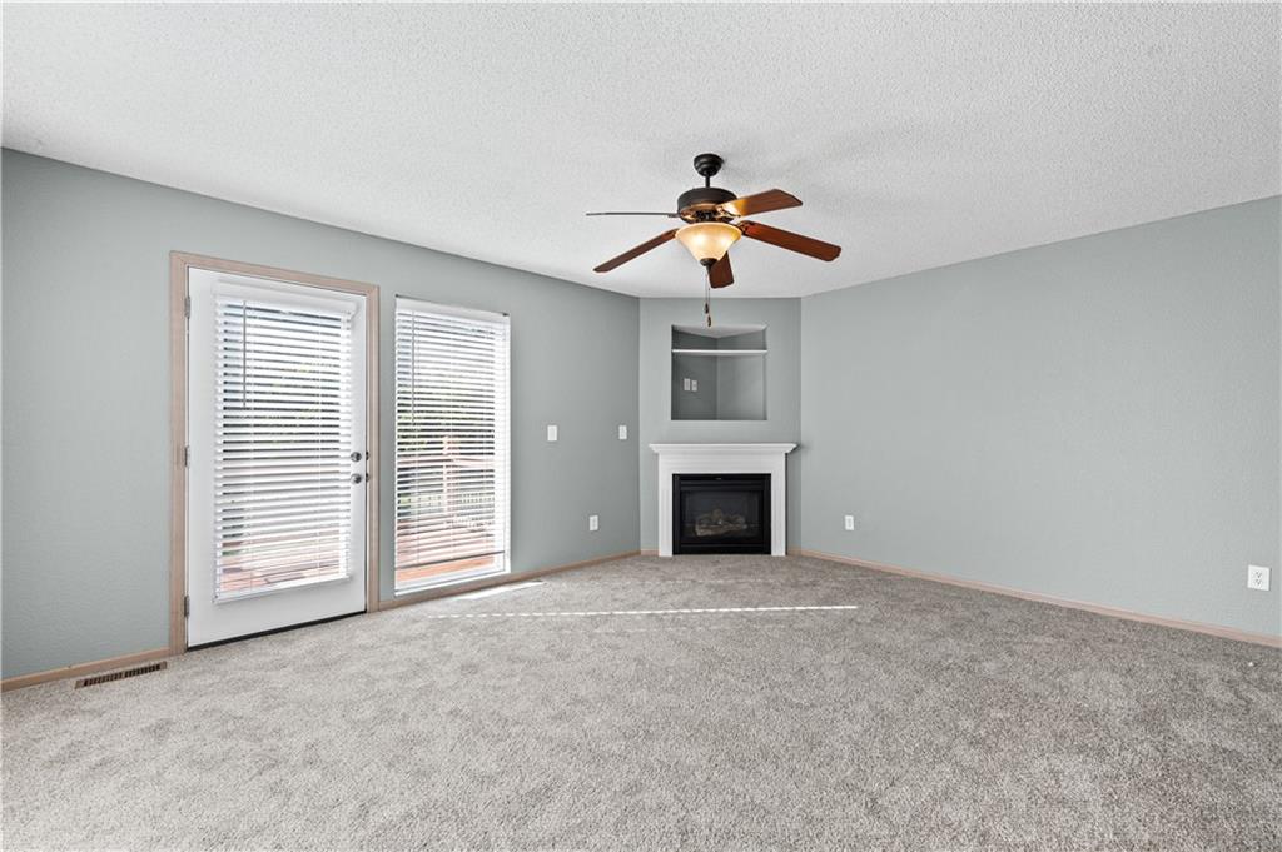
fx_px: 498
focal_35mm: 14
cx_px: 641
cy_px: 426
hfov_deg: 104.3
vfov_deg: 81.1
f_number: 6.3
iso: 160
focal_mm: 14
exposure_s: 1/8
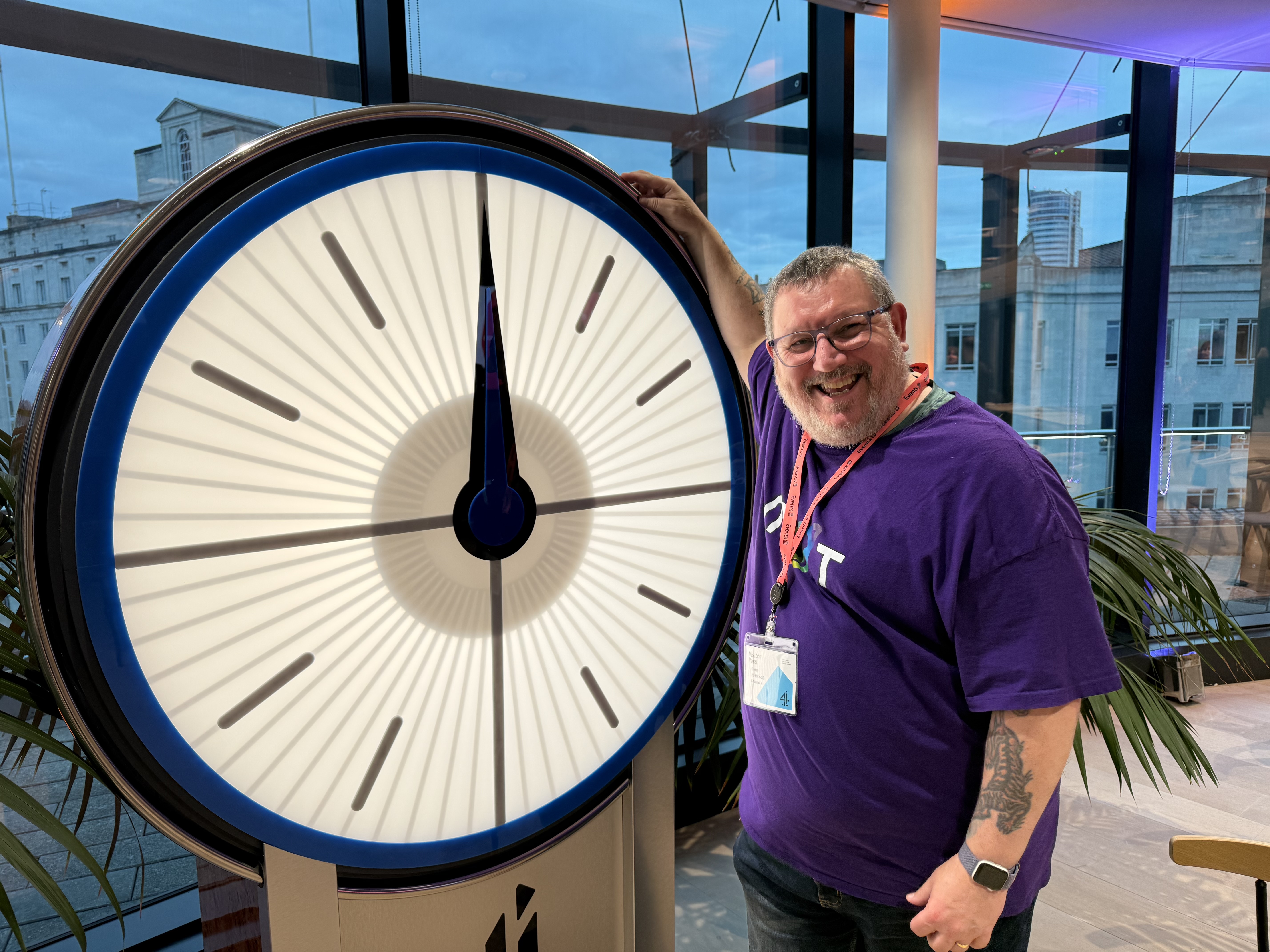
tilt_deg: -8.7
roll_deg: +1.6
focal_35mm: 24
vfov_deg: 56.8
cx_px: 635
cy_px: 476
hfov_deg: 71.6
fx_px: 881
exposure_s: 1/100
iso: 80
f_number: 1.78
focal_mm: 6.76
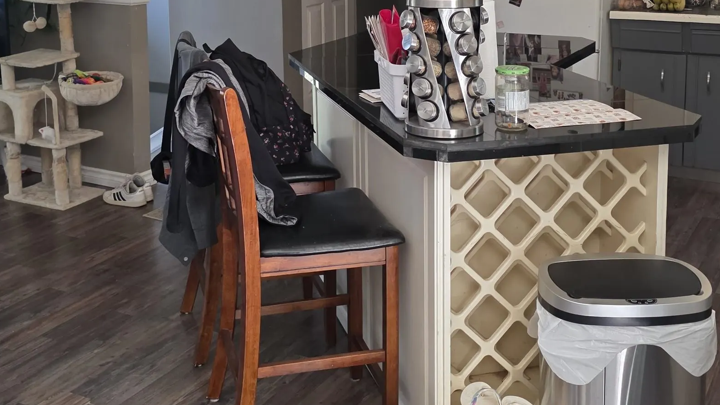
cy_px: 30
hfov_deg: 42.1
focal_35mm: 49
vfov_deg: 23.7
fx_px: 936
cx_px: 339
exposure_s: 1/120
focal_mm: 6.3
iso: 400
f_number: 1.7
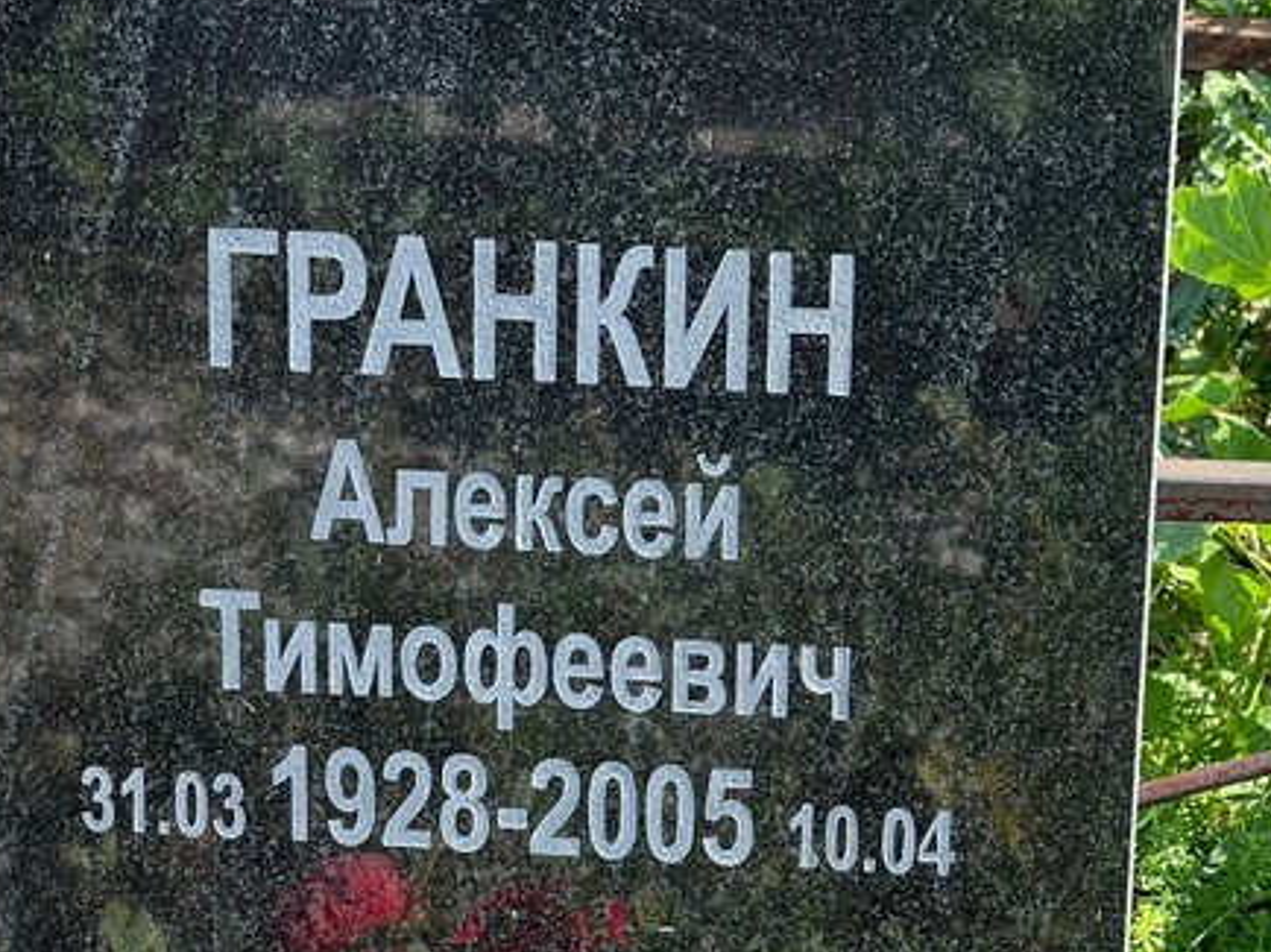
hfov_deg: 13.9
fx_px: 5211
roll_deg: -0.8
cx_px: 524
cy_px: 434
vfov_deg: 10.4
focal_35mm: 142
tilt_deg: -24.9
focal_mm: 9
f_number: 2.8
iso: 32
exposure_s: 1/154
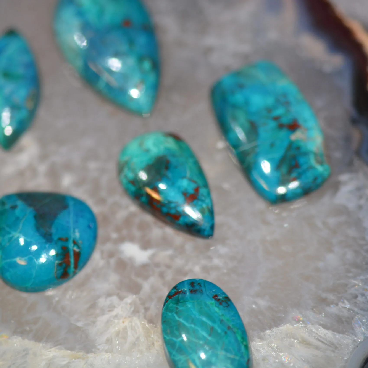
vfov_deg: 8.7
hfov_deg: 8.7
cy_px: 185
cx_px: 153
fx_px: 2425
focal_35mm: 202
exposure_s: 1/80
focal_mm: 105
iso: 400
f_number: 3.5
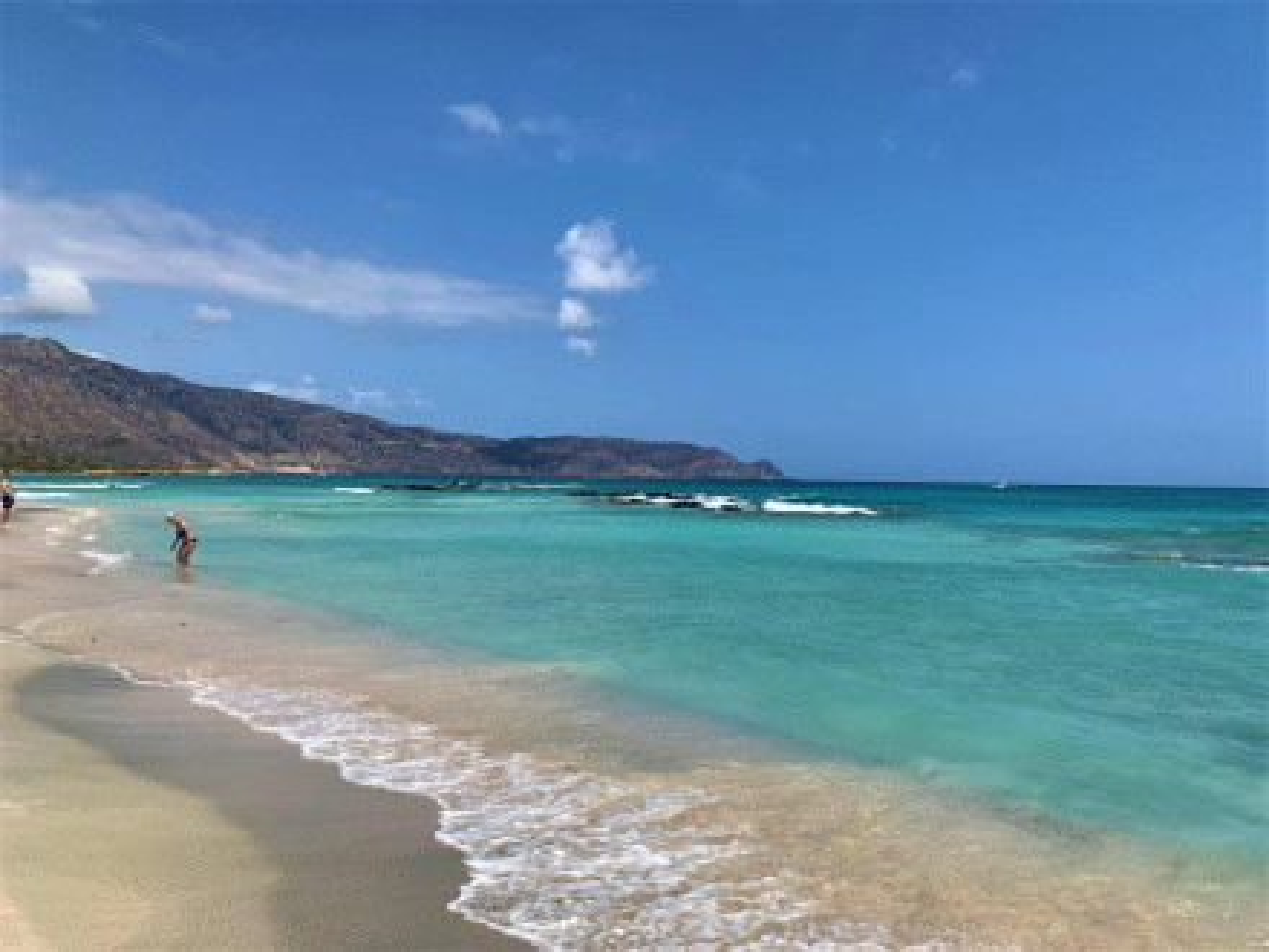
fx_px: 953
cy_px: 476
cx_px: 634
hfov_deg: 67.3
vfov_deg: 53.1
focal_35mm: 26
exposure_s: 1/4673
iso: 25
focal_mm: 4.25
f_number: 1.8
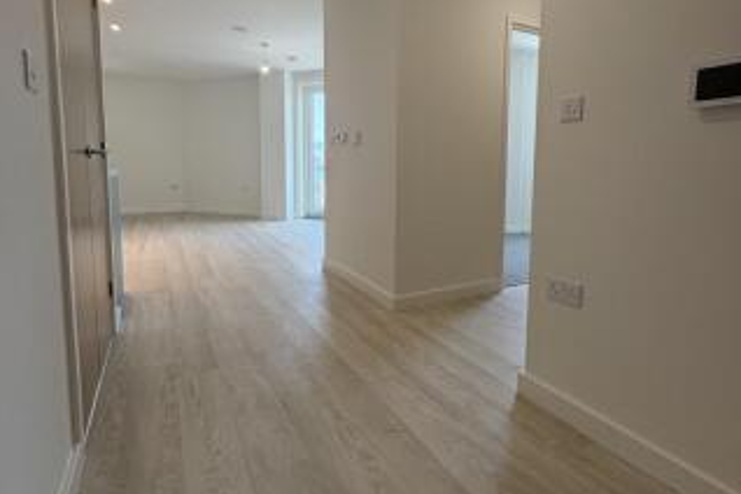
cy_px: 204
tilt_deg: -5.1
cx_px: 377
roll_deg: -0.3
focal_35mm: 20
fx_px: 412
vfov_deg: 61.5
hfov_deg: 84.0
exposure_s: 1/112
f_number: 2.2
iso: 80
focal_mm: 2.22
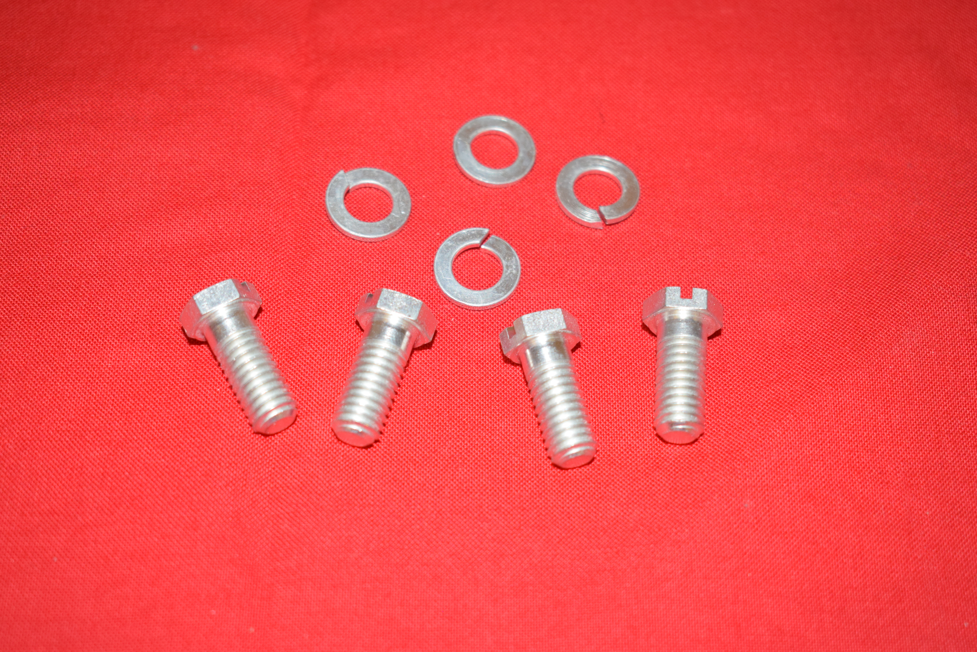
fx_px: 1629
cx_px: 488
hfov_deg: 33.4
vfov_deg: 22.6
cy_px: 326
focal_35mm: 60
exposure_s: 1/200
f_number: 5
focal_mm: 40
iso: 1250
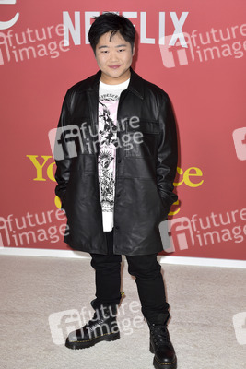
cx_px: 123
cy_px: 184
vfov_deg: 32.4
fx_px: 635
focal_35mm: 62
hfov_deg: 21.9
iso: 400
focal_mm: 62
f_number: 6.3
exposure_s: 1/250
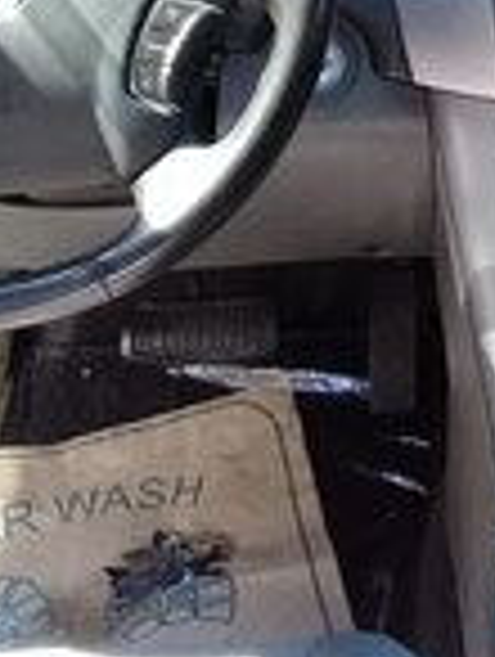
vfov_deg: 17.8
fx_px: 1996
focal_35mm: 105
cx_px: 742
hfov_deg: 13.3
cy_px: -126
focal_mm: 3.3
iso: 100
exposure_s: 1/100
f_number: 2.2
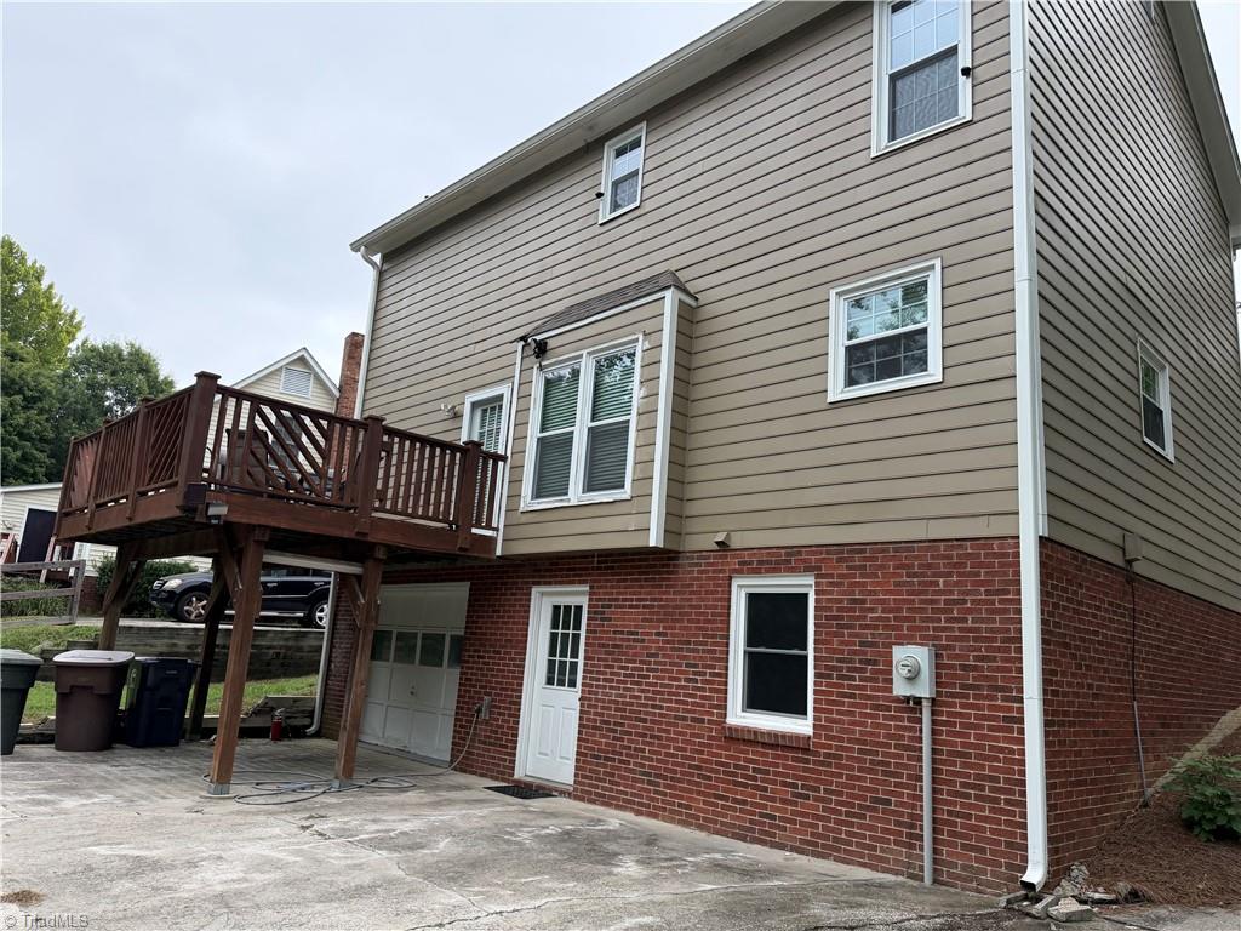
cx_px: 620
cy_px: 466
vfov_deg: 56.8
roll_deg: -3.8
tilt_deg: +12.4
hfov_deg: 71.6
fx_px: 860
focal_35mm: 24
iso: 160
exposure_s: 1/161
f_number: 1.78
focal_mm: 6.76
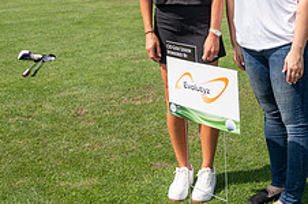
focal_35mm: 68
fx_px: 581
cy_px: -15
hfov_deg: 29.6
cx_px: 196
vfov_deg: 19.2
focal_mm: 26.5
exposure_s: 1/2500
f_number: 4
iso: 250
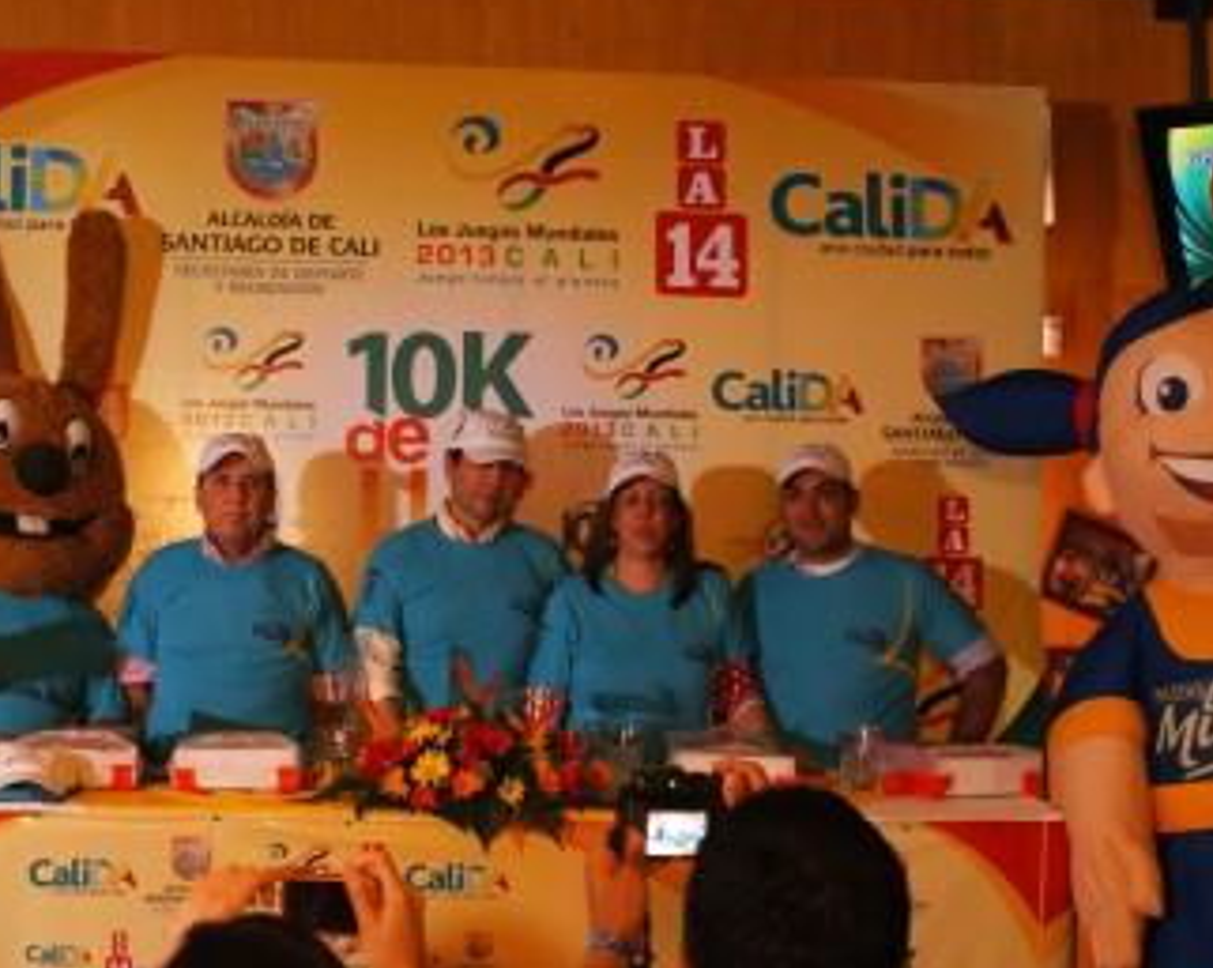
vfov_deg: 27.6
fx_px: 1973
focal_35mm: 55
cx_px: 463
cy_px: 482
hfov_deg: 34.0
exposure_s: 1/50
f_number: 5.6
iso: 1600
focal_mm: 28
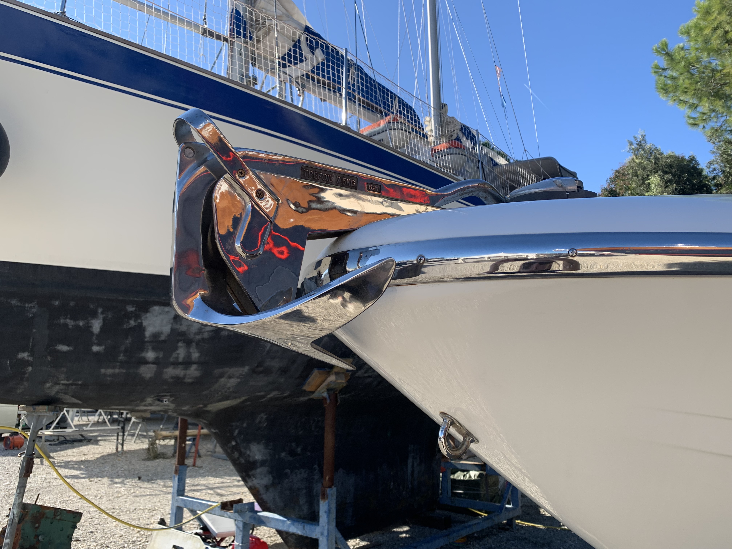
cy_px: 274
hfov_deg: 67.3
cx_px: 366
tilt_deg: +10.4
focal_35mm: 26
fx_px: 550
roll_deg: -0.6
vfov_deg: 53.1
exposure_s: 1/1149
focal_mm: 4.25
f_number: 1.8
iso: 25
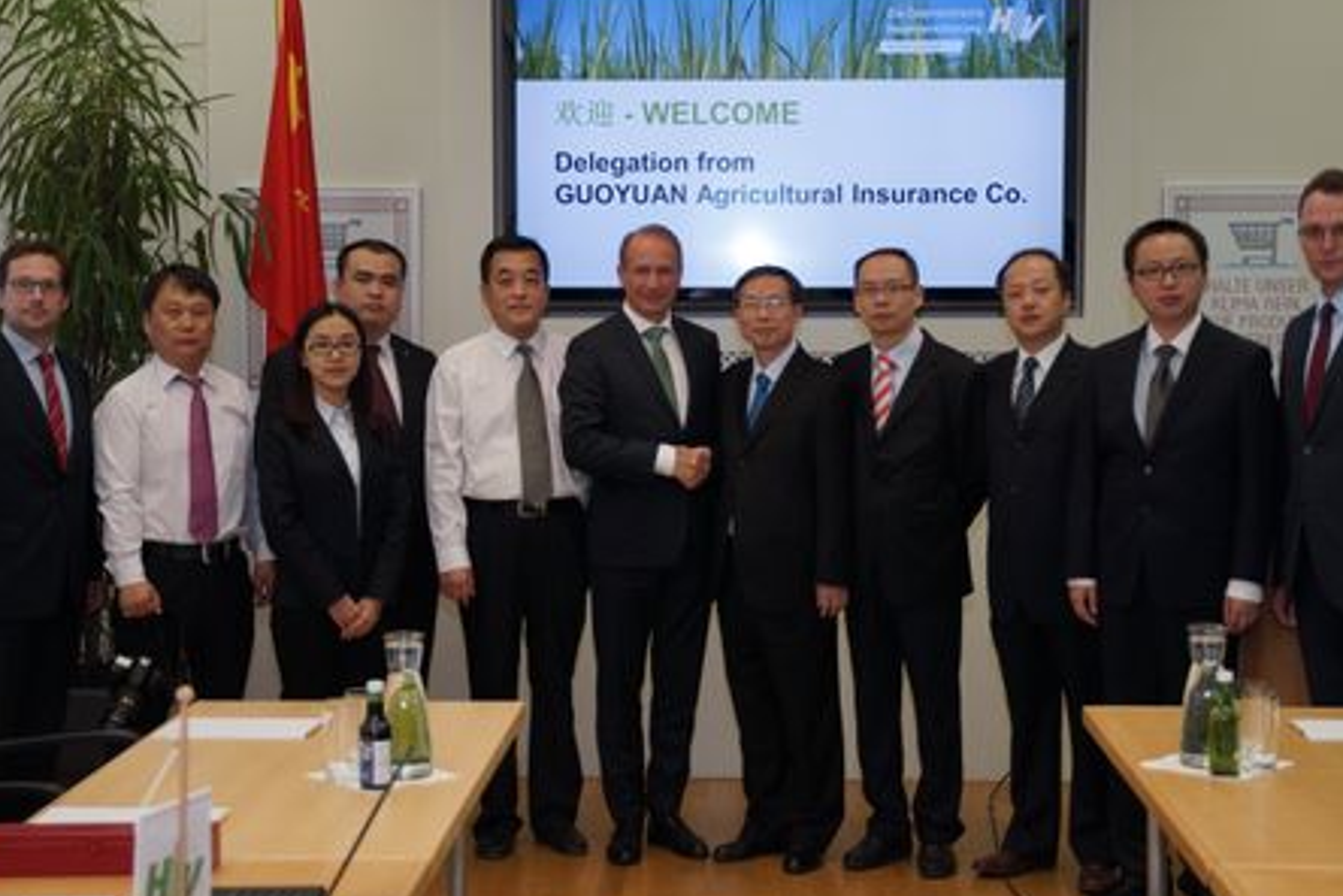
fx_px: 2260
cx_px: 696
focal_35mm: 61
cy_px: 437
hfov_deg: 33.1
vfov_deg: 22.4
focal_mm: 35
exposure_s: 1/60
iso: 200
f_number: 3.5
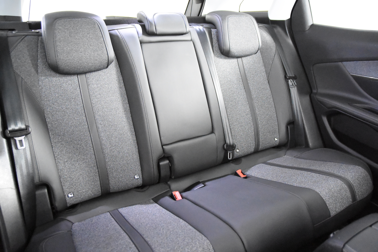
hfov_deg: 61.9
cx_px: 189
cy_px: 126
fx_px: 315
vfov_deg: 43.6
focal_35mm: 30
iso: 12800
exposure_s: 1/20
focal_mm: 20
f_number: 2.8
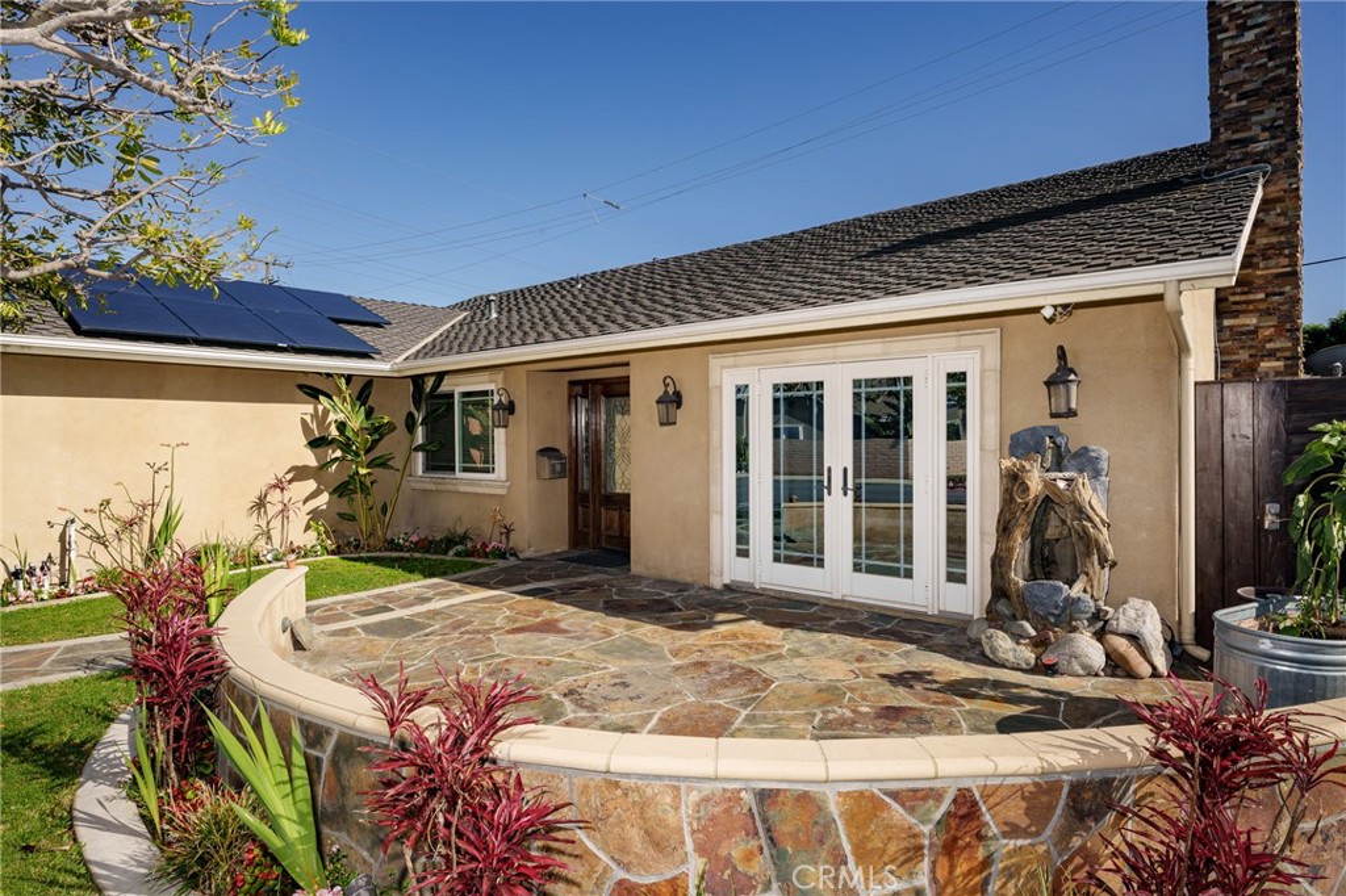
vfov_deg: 61.9
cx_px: 673
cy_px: 448
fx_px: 747
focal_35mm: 20
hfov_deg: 84.0
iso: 200
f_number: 16
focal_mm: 20
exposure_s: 1/125
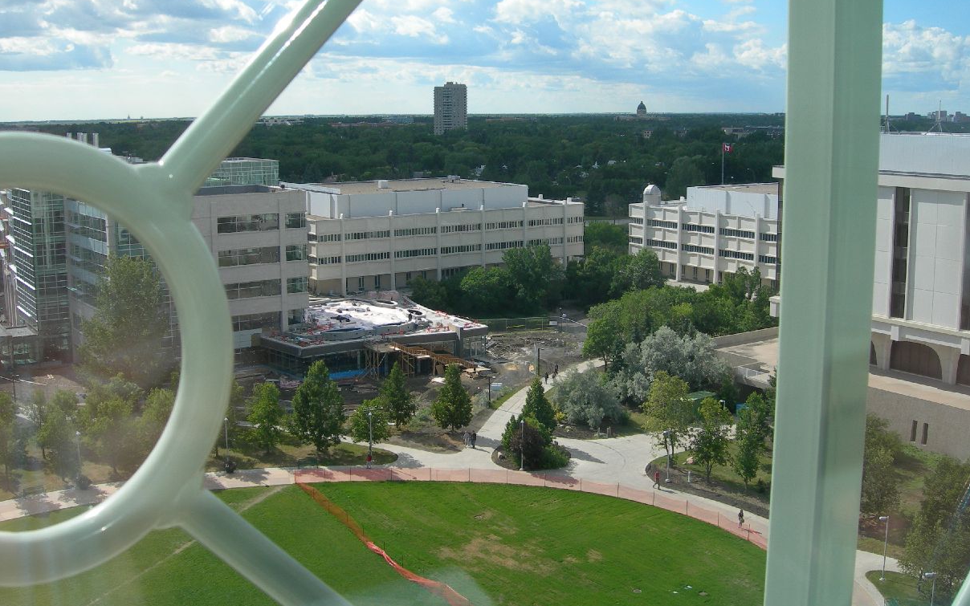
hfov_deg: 48.2
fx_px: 1084
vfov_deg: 31.2
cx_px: 492
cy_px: 269
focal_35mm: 41
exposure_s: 1/337
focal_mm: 7.8
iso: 50
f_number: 4.8
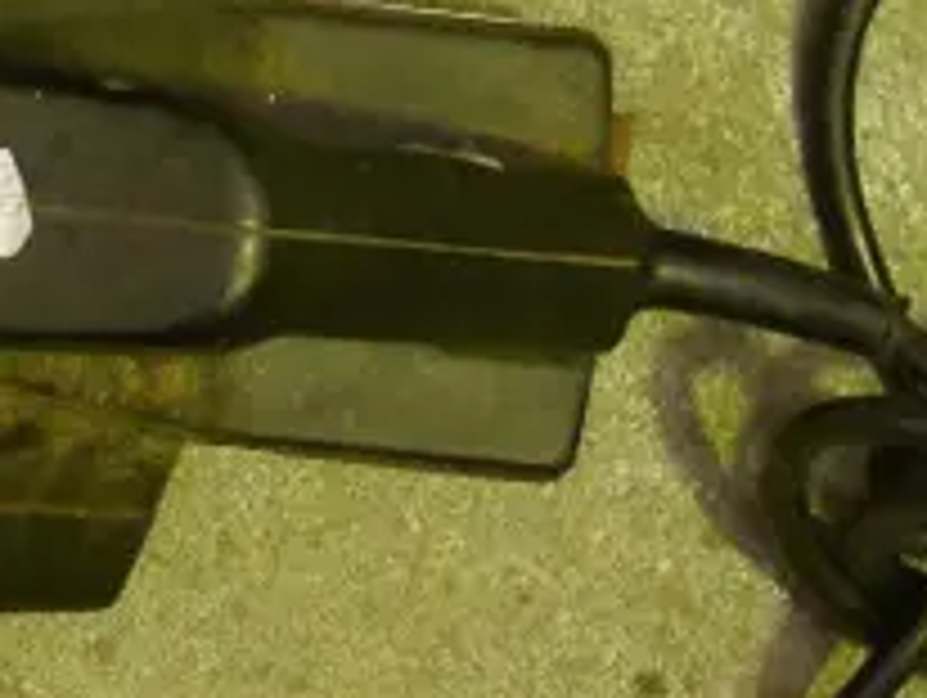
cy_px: -326
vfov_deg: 6.7
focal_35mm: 219
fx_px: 5872
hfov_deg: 8.6
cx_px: -774
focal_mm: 22
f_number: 4.9
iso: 3200
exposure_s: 1/125
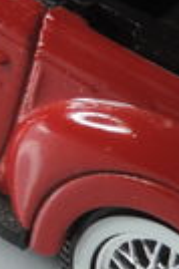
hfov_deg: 7.2
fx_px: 1391
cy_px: 64
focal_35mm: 186
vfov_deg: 11.0
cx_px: -119
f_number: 3
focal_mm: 4.3
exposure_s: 1/30
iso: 140
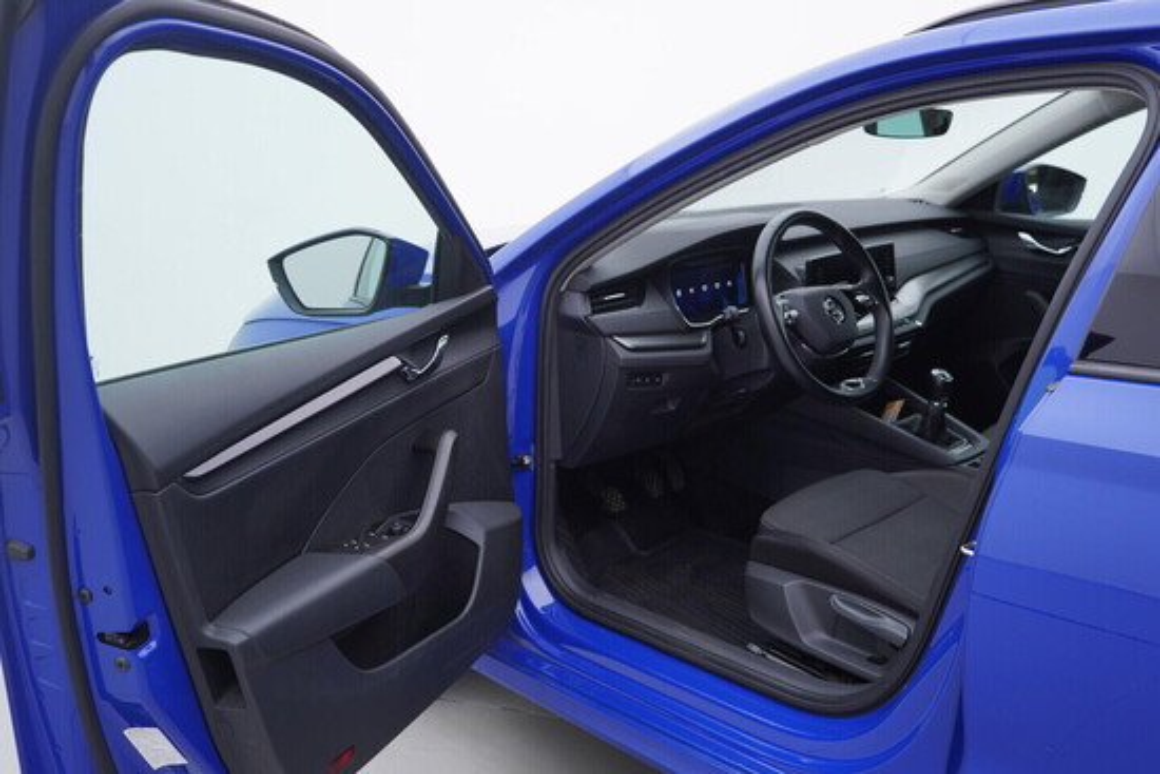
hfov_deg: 53.1
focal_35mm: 36
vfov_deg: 36.9
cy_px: 387
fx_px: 1160
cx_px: 580
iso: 125
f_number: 3.2
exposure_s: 1/50
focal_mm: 24
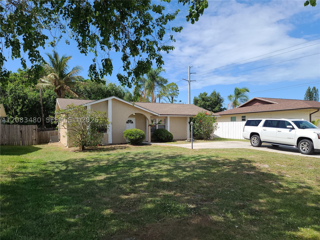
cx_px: 160
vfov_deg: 54.9
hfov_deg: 69.4
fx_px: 231
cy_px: 120
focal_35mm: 25
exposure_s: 1/788
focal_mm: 7
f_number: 1.8
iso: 16
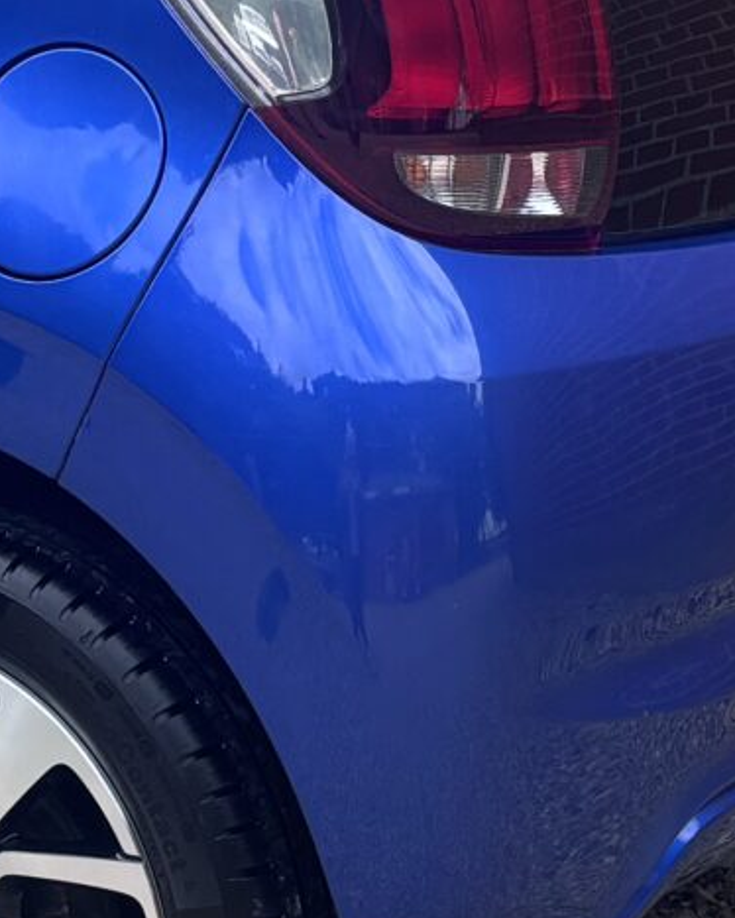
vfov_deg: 13.8
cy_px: 185
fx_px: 3777
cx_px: 14
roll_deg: -1.0
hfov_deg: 11.0
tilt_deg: -8.7
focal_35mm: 139
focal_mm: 5.96
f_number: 1.6
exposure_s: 1/872
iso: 50
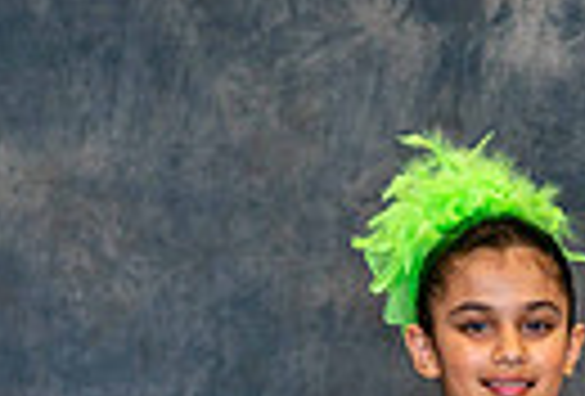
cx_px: 350
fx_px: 7510
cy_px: 692
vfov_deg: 3.0
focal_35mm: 460
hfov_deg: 4.5
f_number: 1.6
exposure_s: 1/200
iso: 200
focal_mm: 85
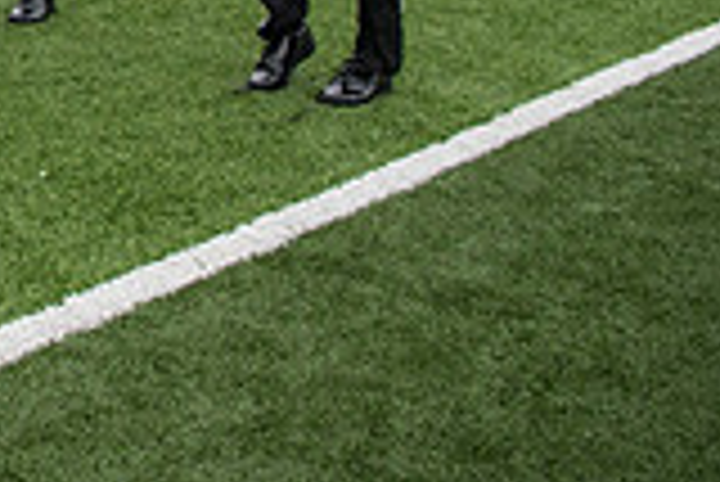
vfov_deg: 14.2
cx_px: -414
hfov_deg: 19.7
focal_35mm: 87
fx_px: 1742
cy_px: -340
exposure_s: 1/800
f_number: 4
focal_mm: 24
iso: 400
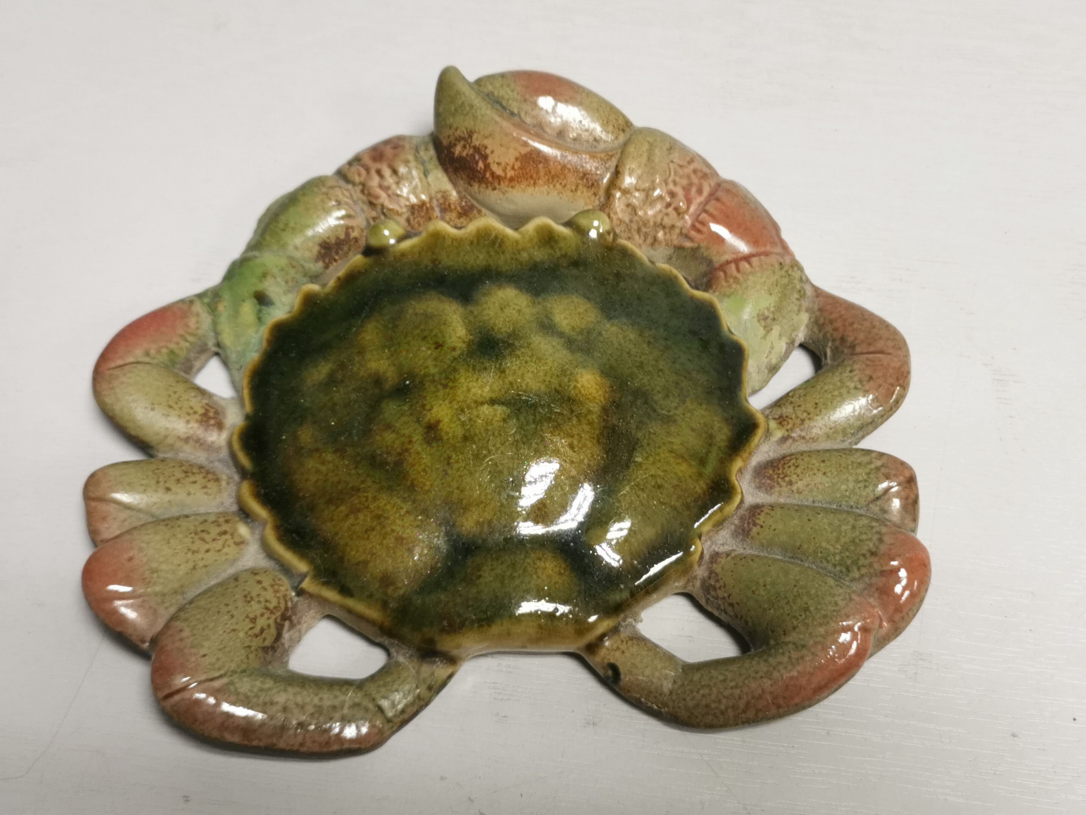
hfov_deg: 39.7
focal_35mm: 48
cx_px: 543
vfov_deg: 30.3
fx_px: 1506
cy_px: 408
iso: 125
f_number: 1.8
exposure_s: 1/50
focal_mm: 5.58
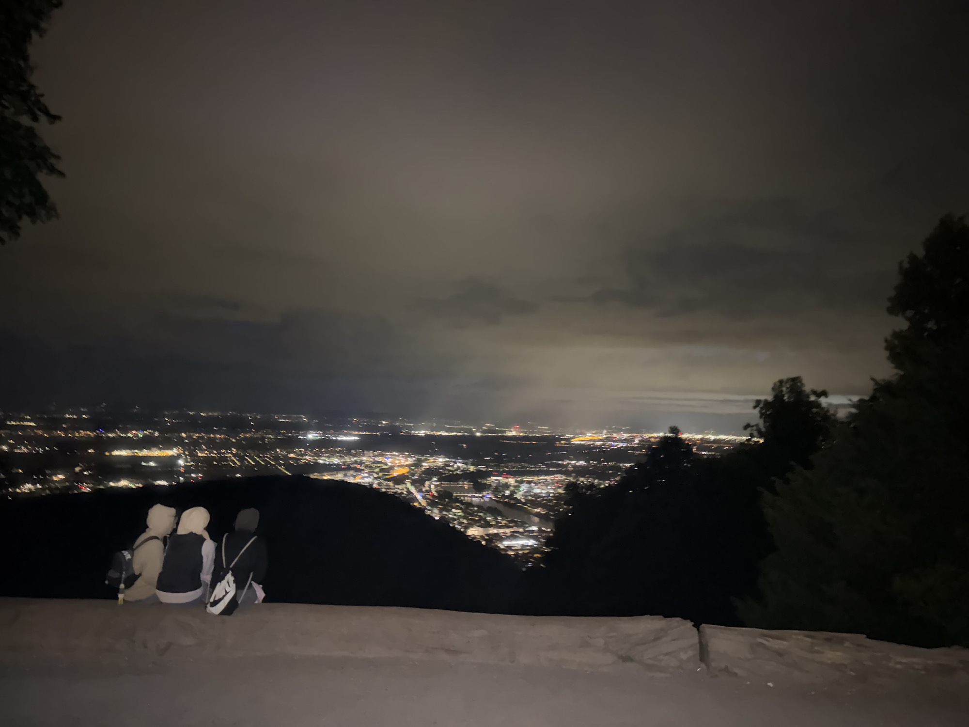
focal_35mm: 24
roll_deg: -2.0
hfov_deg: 71.6
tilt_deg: +4.8
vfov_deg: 56.8
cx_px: 484
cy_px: 364
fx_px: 672
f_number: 1.78
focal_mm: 6.76
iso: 2500
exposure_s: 1/4
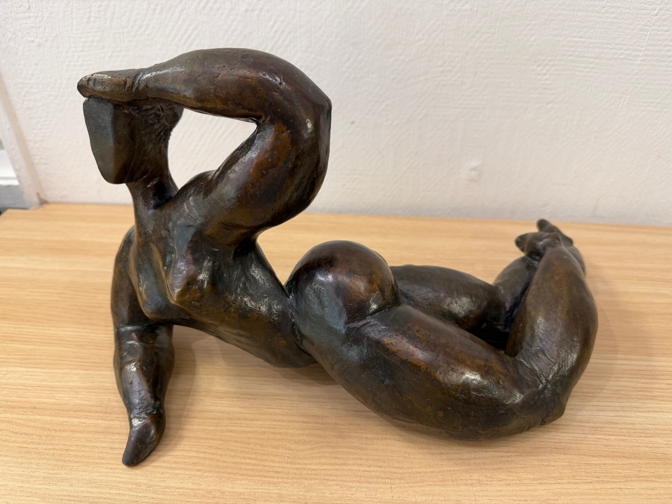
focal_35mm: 24
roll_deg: -0.9
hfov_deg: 71.6
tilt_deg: -34.7
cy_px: 252
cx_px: 336
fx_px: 466
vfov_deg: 56.8
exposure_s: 1/50
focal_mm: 6.76
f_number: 1.78
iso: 125
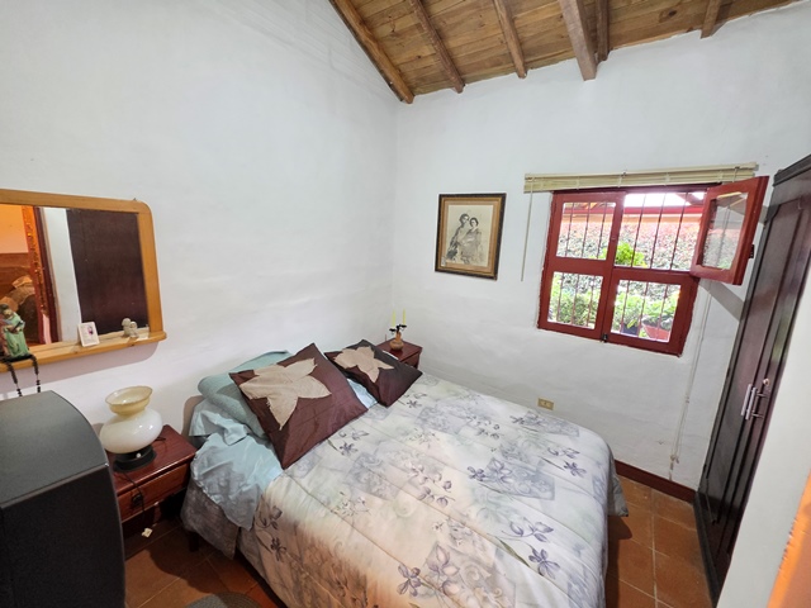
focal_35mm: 13
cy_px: 304
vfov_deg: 89.9
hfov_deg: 106.2
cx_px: 406
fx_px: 305
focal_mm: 2.2
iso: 1000
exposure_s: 1/30
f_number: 1.9
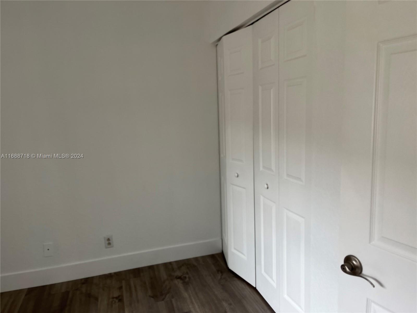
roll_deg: +1.6
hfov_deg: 67.3
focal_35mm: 26
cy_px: 156
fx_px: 313
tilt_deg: -8.8
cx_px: 208
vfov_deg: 53.1
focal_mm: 5.1
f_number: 1.6
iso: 80
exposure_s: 1/122
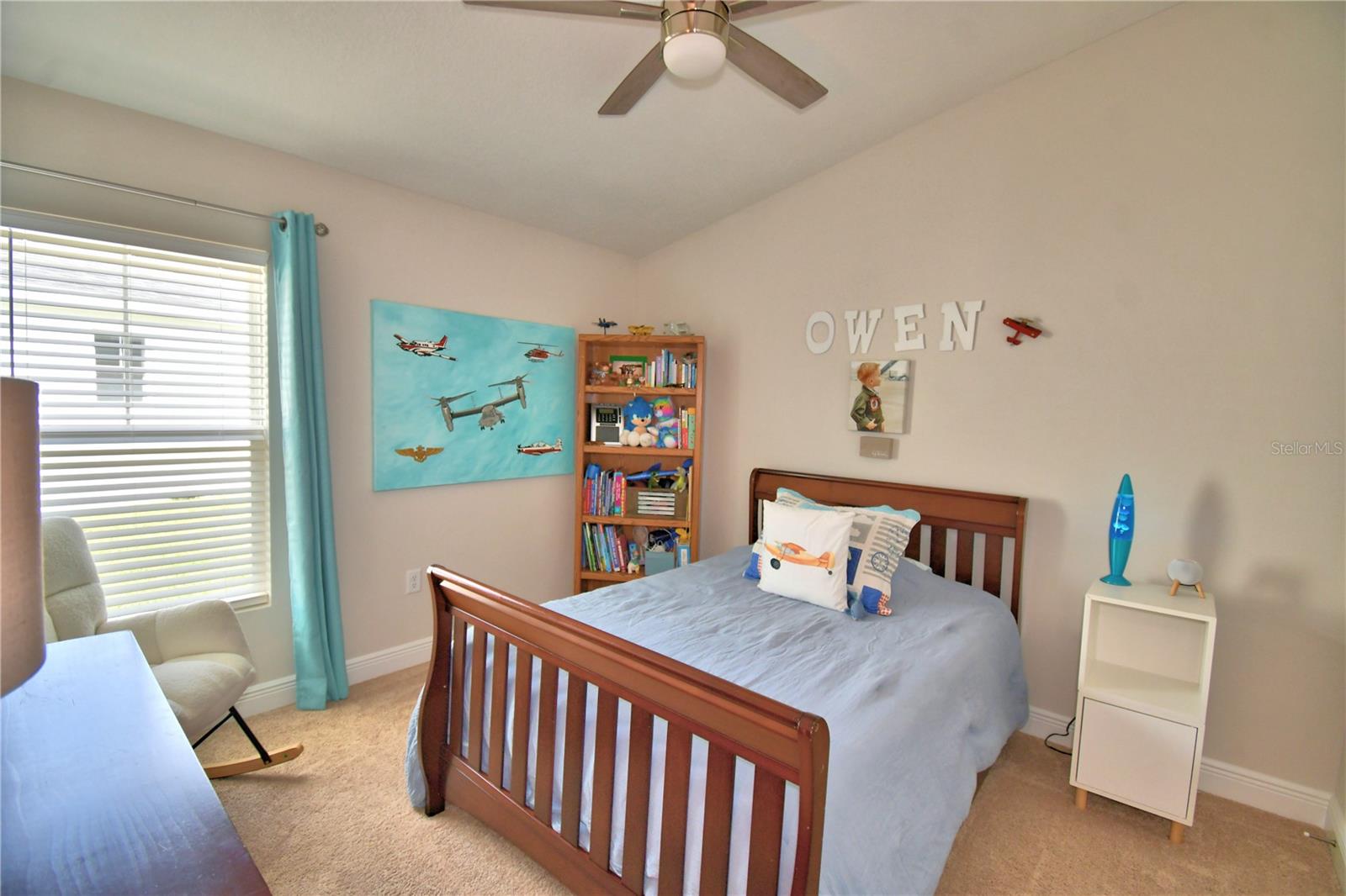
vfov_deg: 77.3
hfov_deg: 100.4
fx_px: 561
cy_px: 448
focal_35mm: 15
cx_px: 673
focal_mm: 10
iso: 110
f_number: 4.5
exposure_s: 1/60
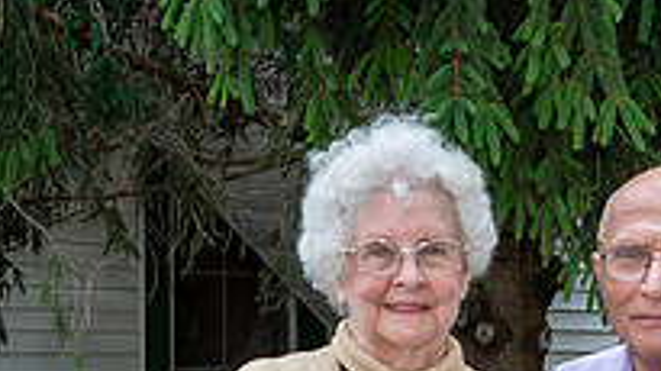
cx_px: 565
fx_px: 1997
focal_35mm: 114
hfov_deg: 18.6
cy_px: 613
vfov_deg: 10.2
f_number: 4
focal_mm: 24
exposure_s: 1/200
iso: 125
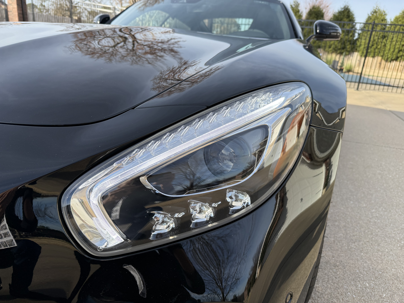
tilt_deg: -18.5
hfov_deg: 71.6
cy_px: 152
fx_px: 280
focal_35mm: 24
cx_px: 202
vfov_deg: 56.8
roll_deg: -3.8
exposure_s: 1/2232
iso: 100
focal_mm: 6.76
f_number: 1.78
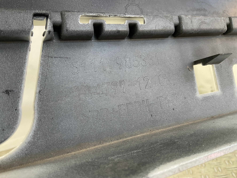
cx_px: 118
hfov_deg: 61.7
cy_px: 89
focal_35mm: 29
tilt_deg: -1.7
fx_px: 199
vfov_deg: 48.2
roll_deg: +8.3
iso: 50
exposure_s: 1/100
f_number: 1.8
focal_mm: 3
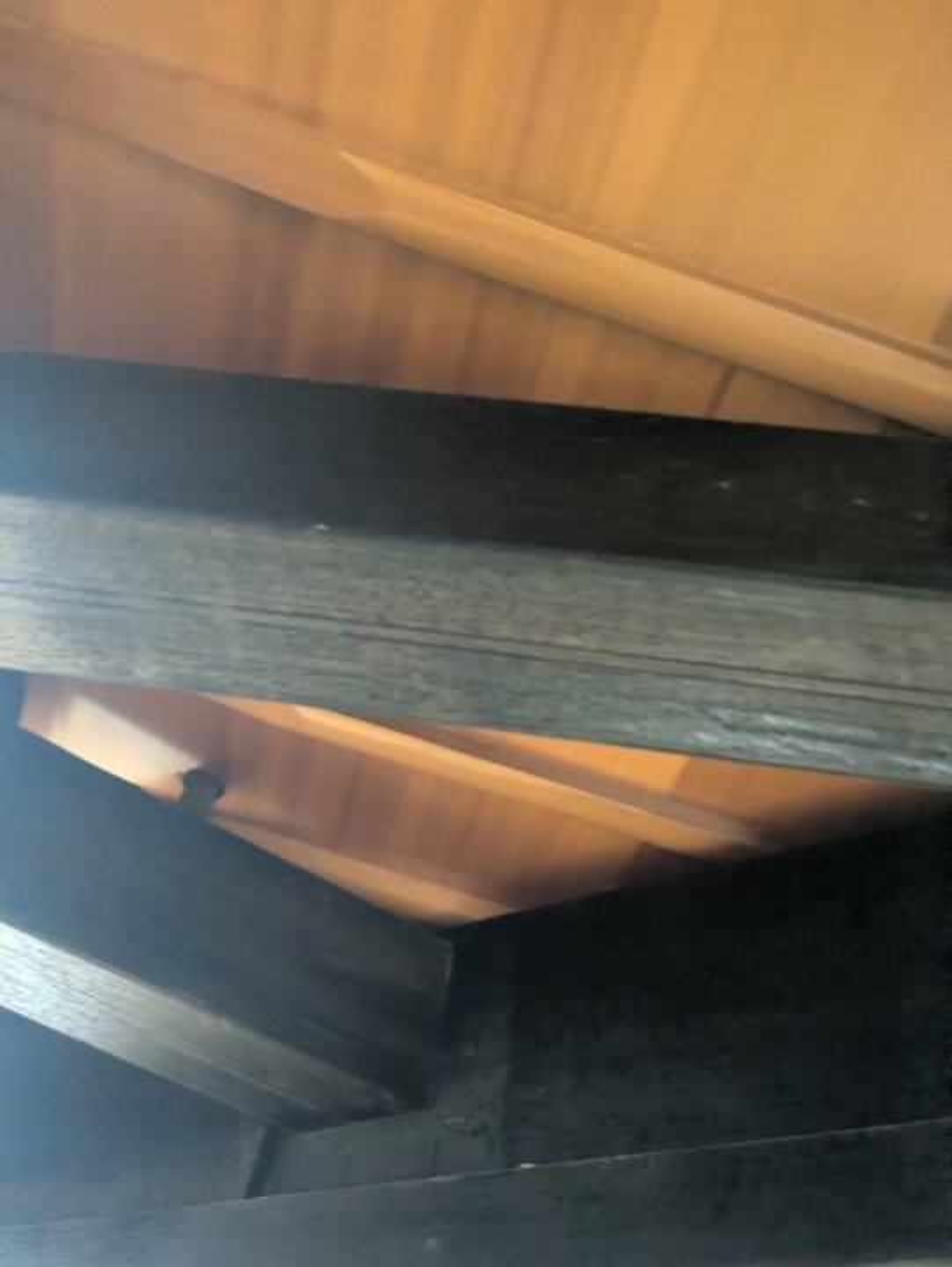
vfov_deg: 69.4
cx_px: 476
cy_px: 634
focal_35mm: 25
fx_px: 916
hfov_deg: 54.9
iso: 2778
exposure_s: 1/16.7
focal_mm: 5.43
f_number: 1.89
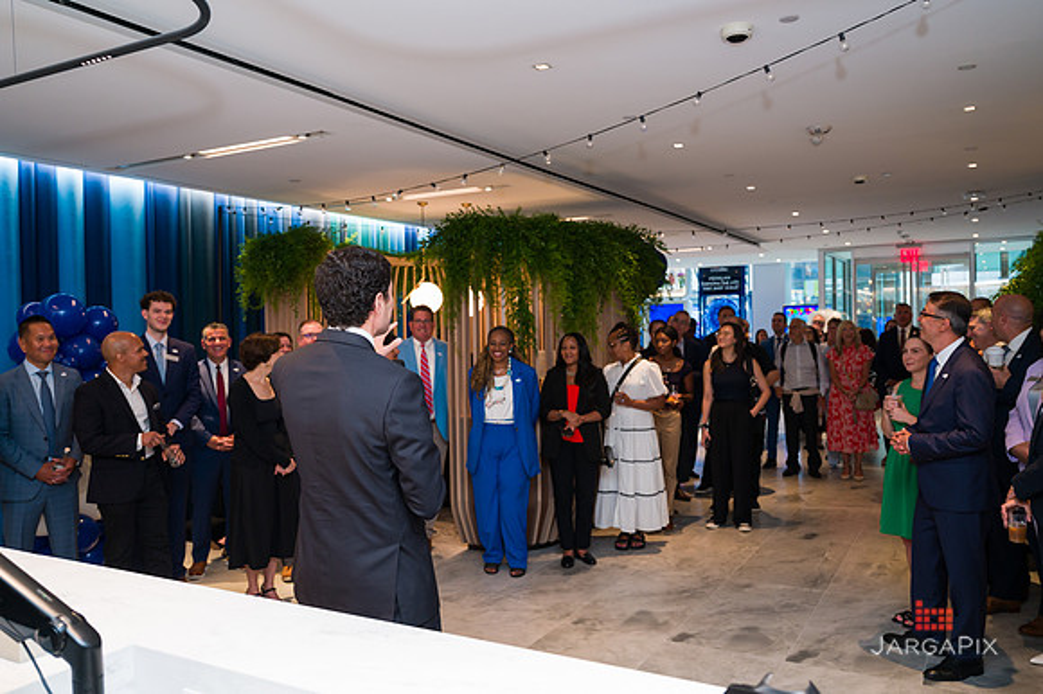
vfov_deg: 45.3
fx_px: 831
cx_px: 522
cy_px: 347
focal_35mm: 29
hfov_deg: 64.2
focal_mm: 28.5
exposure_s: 1/200
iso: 640
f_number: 3.5
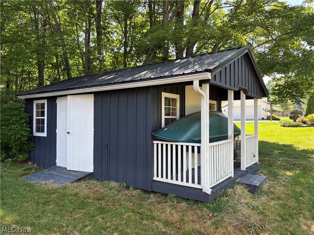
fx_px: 236
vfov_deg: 53.1
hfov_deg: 67.3
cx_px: 157
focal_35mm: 26
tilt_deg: -0.4
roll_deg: +1.7
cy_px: 118
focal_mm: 5.96
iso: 40
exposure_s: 1/241
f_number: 1.6
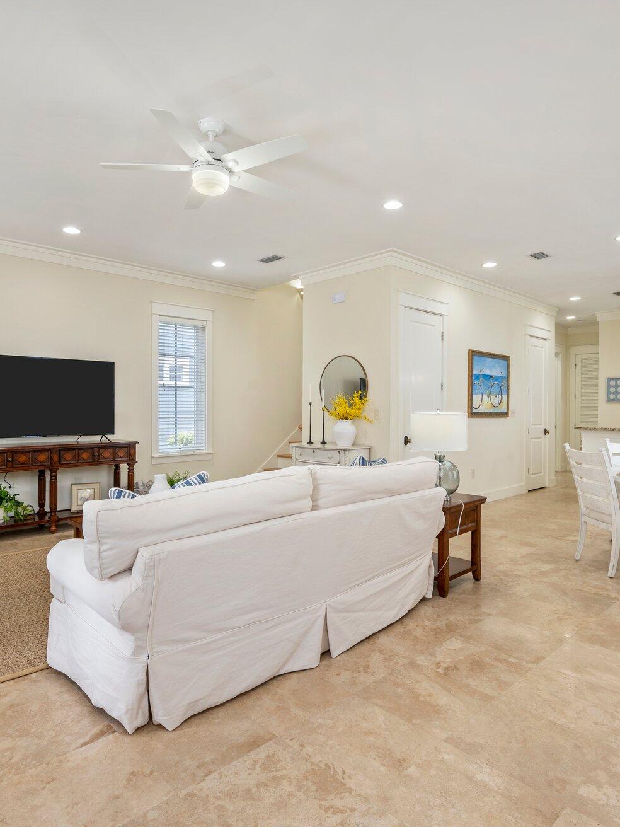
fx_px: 502
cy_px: 423
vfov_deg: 79.0
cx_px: 293
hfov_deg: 63.4
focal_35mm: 21
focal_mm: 14
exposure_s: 1/30
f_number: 9
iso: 400
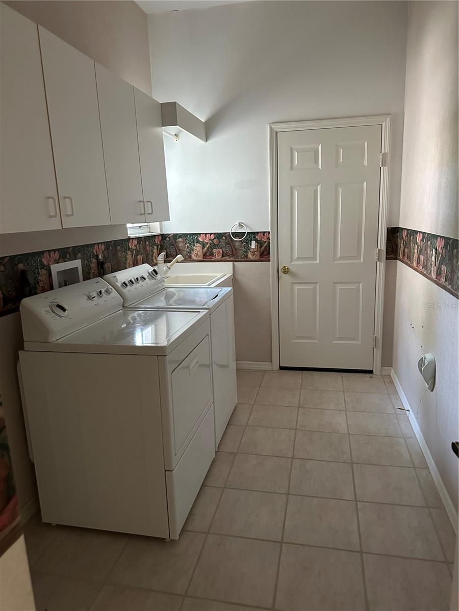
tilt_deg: -11.6
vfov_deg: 71.6
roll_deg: +1.7
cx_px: 230
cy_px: 306
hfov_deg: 56.8
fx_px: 424
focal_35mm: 24
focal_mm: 6.86
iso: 800
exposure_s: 1/60
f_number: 1.78
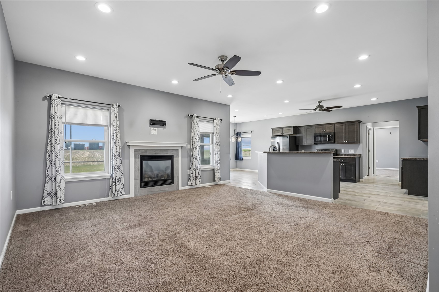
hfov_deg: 96.7
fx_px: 195
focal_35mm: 16
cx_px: 220
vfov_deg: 73.7
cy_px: 146
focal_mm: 16
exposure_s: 1/25
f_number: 8
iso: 800
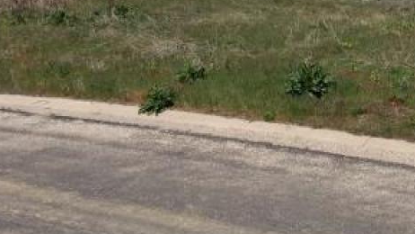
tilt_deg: +0.2
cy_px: -78
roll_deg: +0.8
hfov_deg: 28.3
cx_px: 414
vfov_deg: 16.2
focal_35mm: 70
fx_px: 770
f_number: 2.2
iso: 32
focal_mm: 4.15
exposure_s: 1/3165
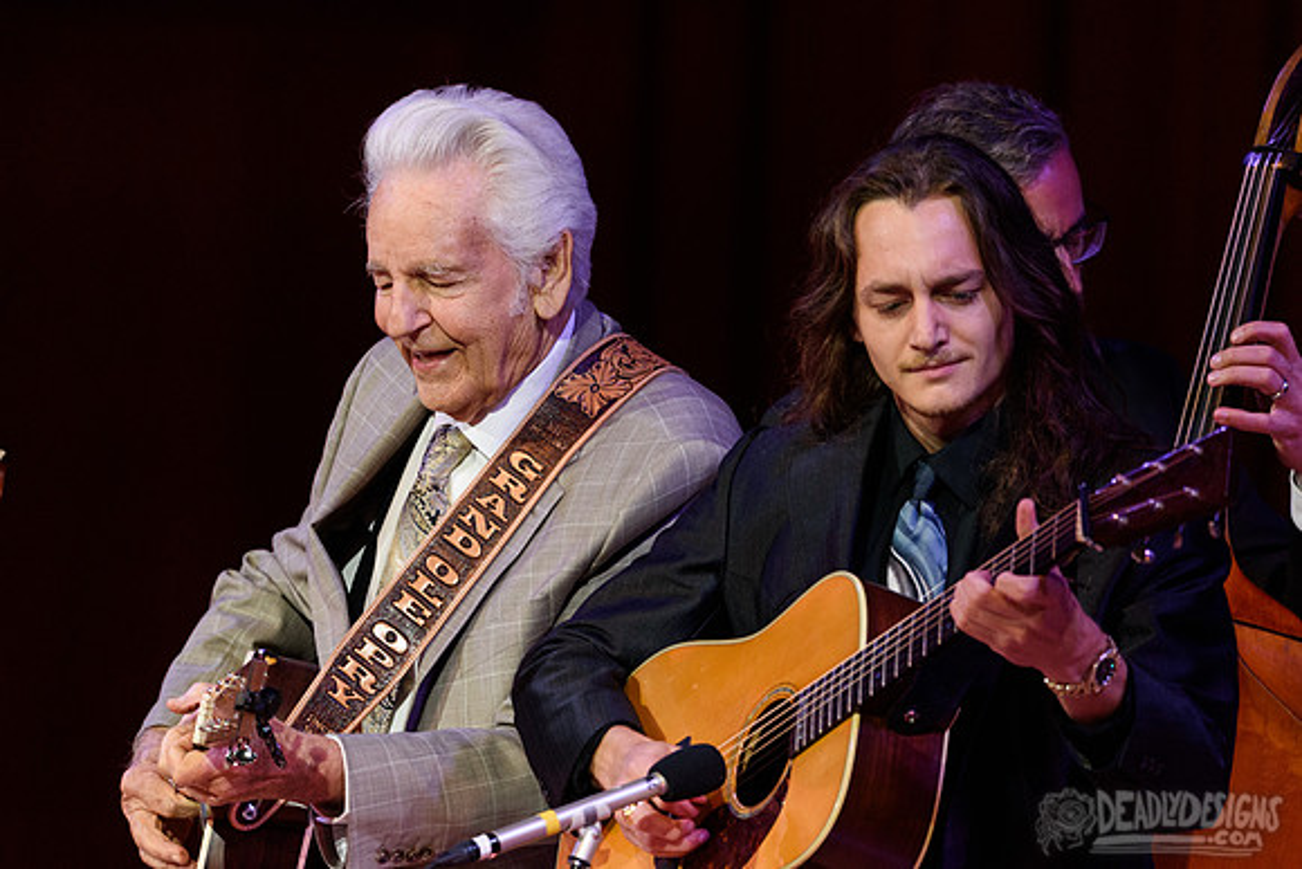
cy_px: 400
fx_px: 15242
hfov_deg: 4.9
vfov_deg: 3.3
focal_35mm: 421
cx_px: 651
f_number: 6
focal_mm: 390
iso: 2500
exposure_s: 1/400
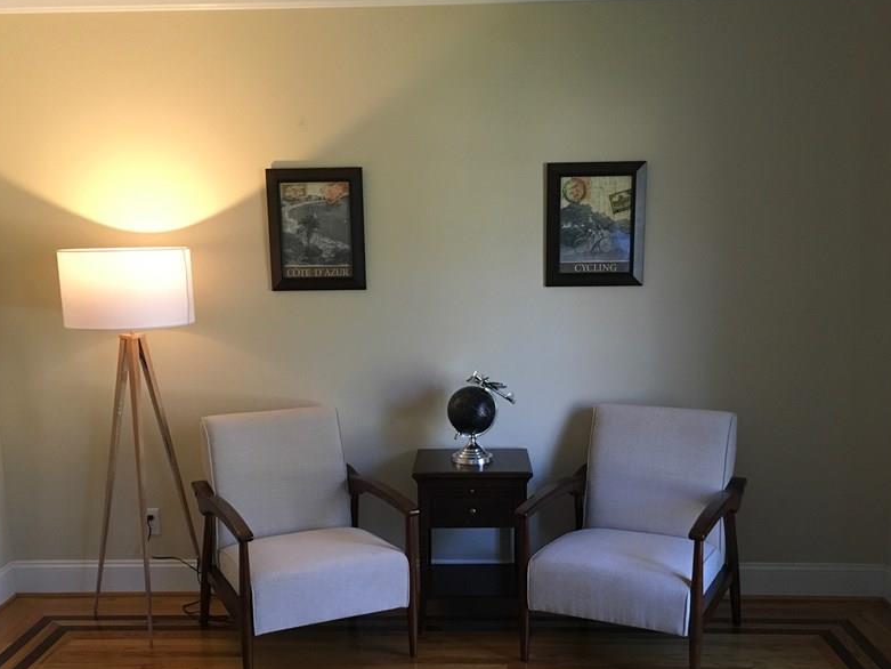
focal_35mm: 38
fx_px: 978
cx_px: 445
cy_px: 426
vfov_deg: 37.5
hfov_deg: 49.0
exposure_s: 1/30
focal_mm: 4.15
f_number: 2.2
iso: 125
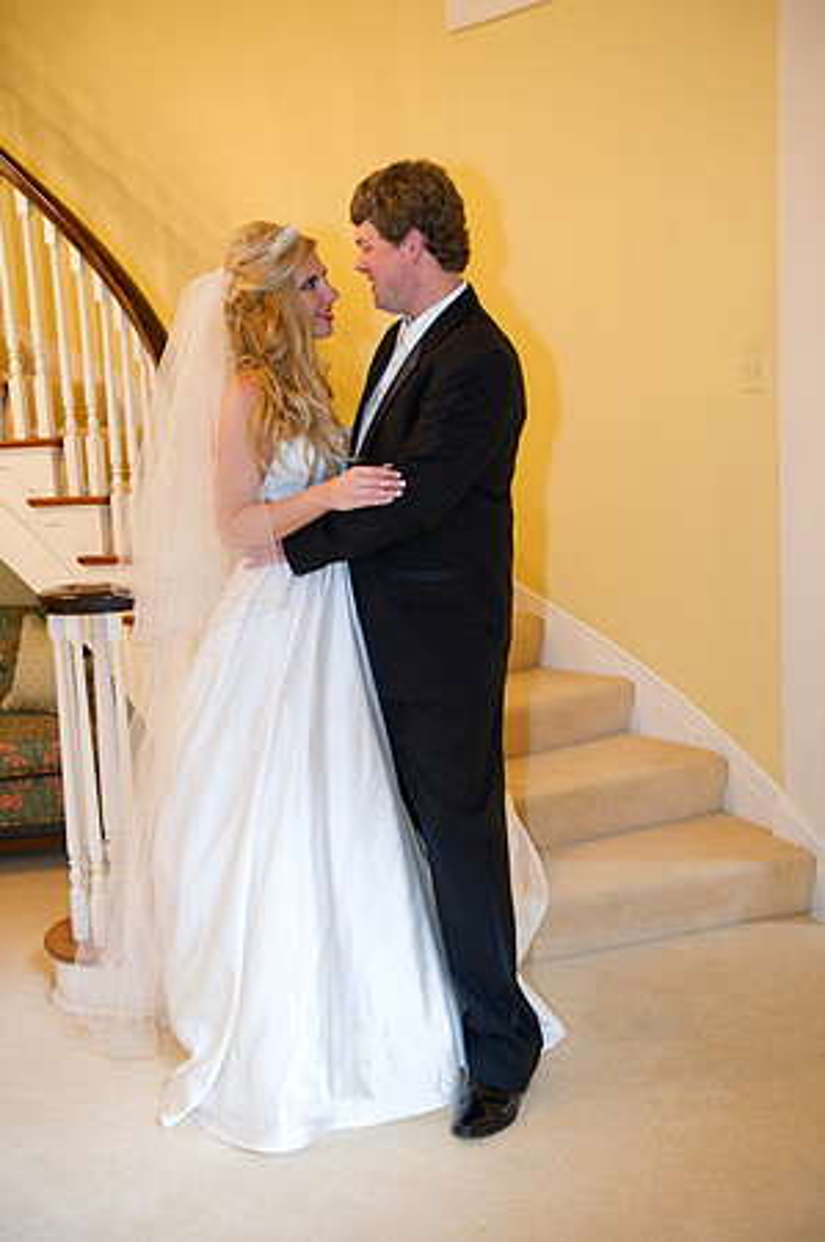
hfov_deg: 35.0
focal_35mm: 38
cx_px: 412
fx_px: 1309
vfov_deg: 50.7
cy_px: 621
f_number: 3.5
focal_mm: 38
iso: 1250
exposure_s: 1/60
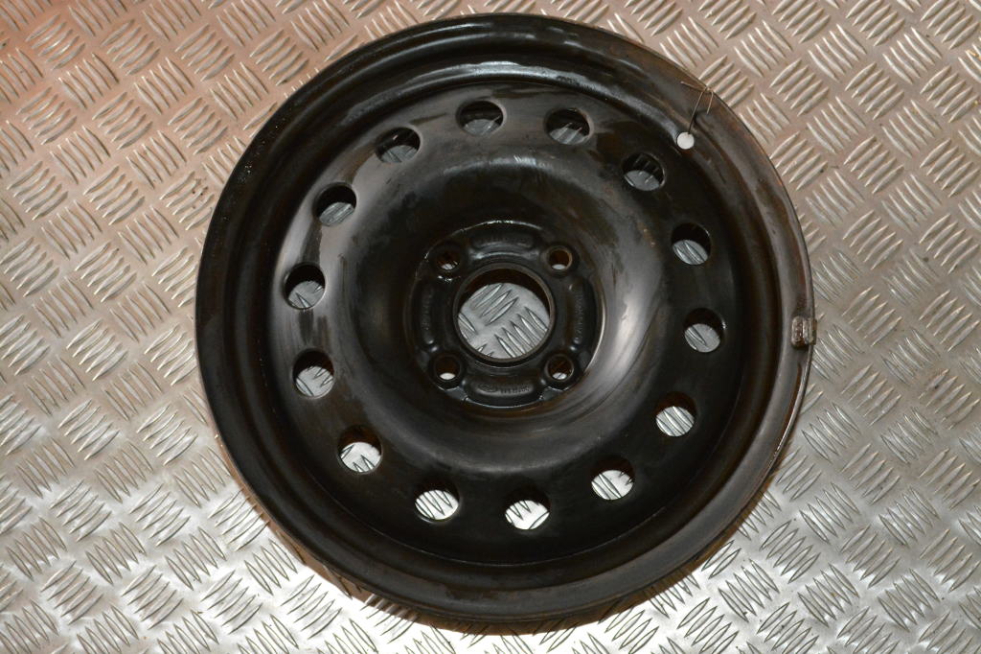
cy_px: 327
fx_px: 1634
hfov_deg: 33.4
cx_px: 490
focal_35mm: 60
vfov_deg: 22.6
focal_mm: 40
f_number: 8
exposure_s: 1/60
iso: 6400
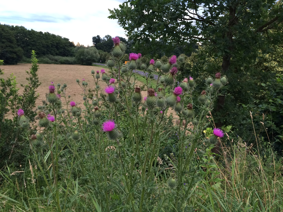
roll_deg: -2.2
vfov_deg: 48.2
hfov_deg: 61.7
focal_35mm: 29
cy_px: 106
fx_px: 237
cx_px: 142
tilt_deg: -12.1
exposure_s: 1/33
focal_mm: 4.15
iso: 64
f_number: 2.2
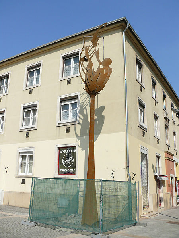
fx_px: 241
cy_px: 119
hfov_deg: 40.7
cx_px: 90
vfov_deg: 52.6
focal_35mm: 35
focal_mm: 7.4
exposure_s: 1/1300
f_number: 4.5
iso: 100
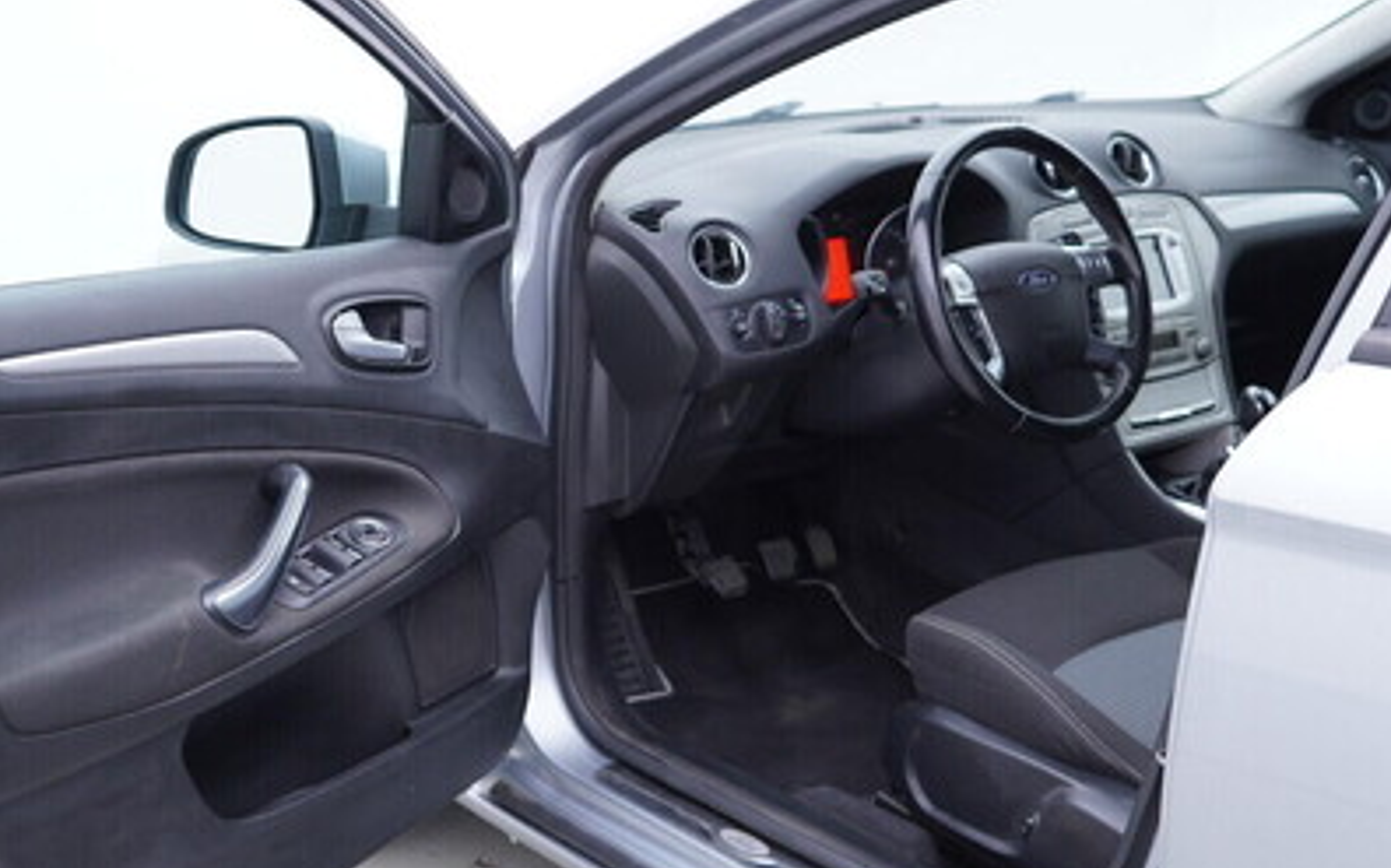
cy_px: 494
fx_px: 1932
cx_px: 566
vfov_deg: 25.3
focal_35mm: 51
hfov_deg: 39.4
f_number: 2.8
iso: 160
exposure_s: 1/40
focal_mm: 24
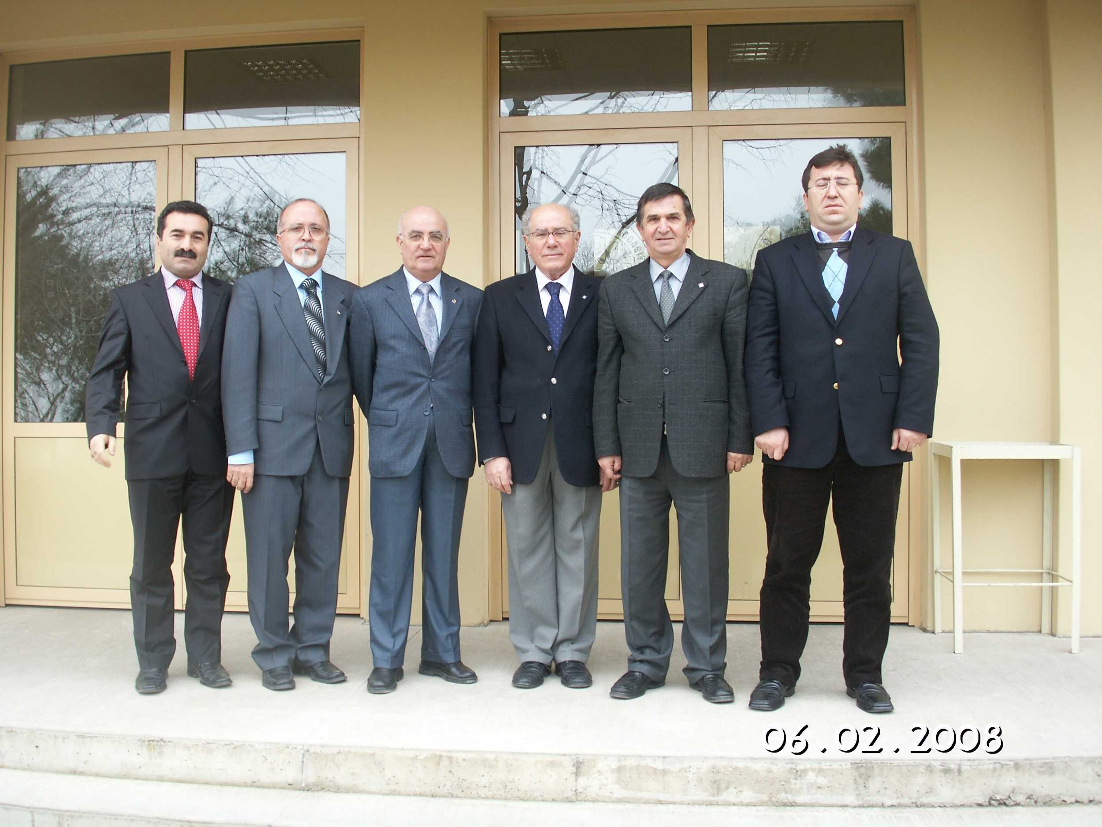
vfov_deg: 38.7
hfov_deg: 50.1
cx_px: 551
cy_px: 414
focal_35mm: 37
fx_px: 1178
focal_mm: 7.7
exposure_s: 1/60
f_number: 3.5
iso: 50
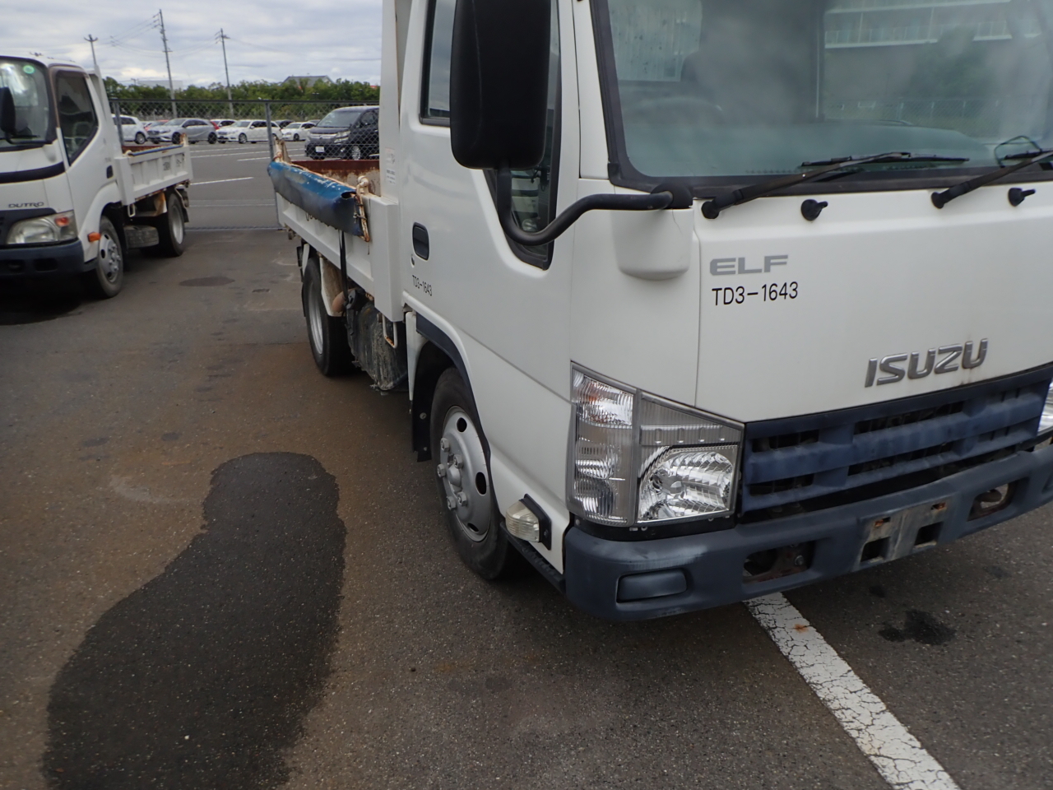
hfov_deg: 69.4
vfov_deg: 54.9
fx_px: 760
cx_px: 526
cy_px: 395
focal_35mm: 25
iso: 100
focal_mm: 4.5
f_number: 8
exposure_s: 1/200
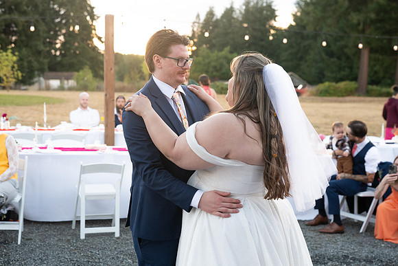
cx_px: 199
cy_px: 133
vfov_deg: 25.1
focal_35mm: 54
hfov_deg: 36.9
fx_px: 597
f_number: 4
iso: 1600
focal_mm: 54
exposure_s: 1/500
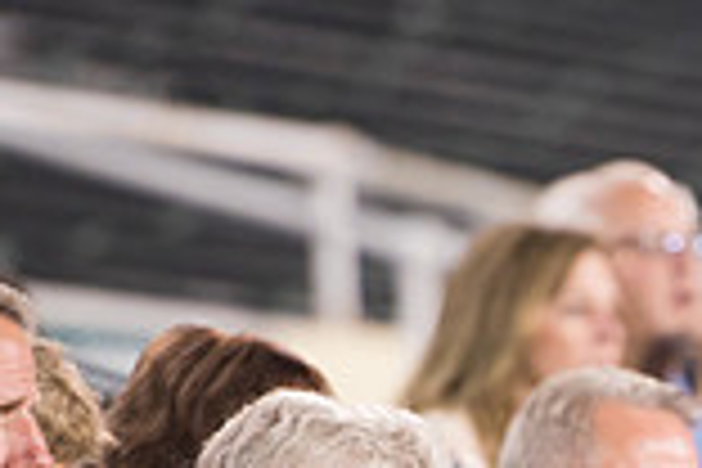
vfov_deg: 1.8
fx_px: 14487
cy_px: 691
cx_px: 828
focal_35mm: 743
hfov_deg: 2.8
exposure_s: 1/320
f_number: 2.8
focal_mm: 200
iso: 1000
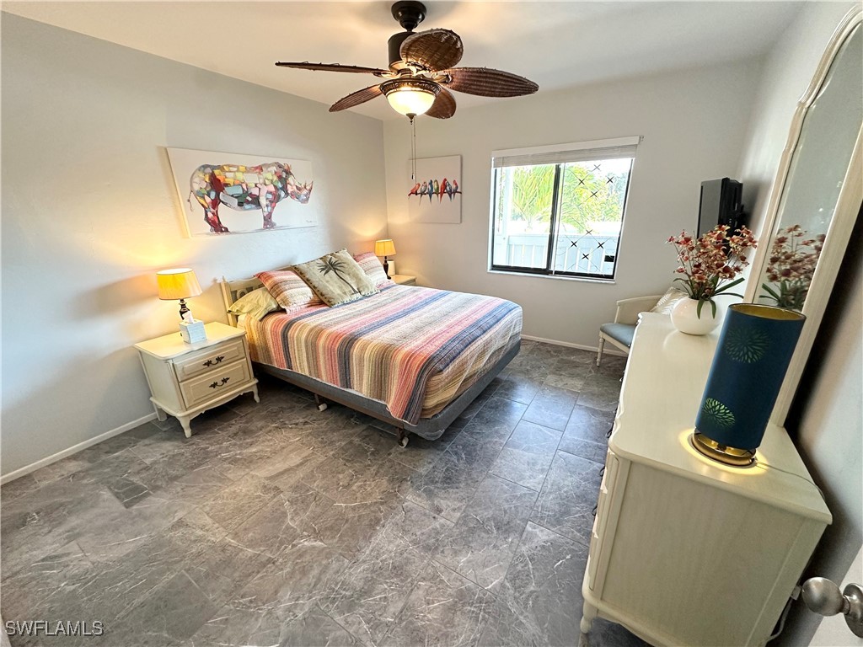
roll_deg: +0.9
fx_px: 349
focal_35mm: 14
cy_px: 324
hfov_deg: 102.1
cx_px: 432
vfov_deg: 85.7
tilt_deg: -19.6
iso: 200
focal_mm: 2.22
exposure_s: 1/120
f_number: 2.2
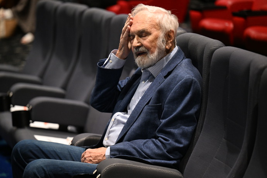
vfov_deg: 9.8
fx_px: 1038
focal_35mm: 140
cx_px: 134
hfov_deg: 14.7
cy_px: 89
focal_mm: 140
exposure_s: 1/200
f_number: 2.8
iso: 3200
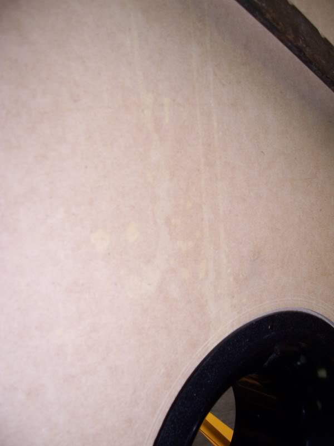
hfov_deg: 39.7
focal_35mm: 36
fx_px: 463
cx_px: 167
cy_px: 223
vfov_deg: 51.4
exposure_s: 1/60
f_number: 3
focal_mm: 6
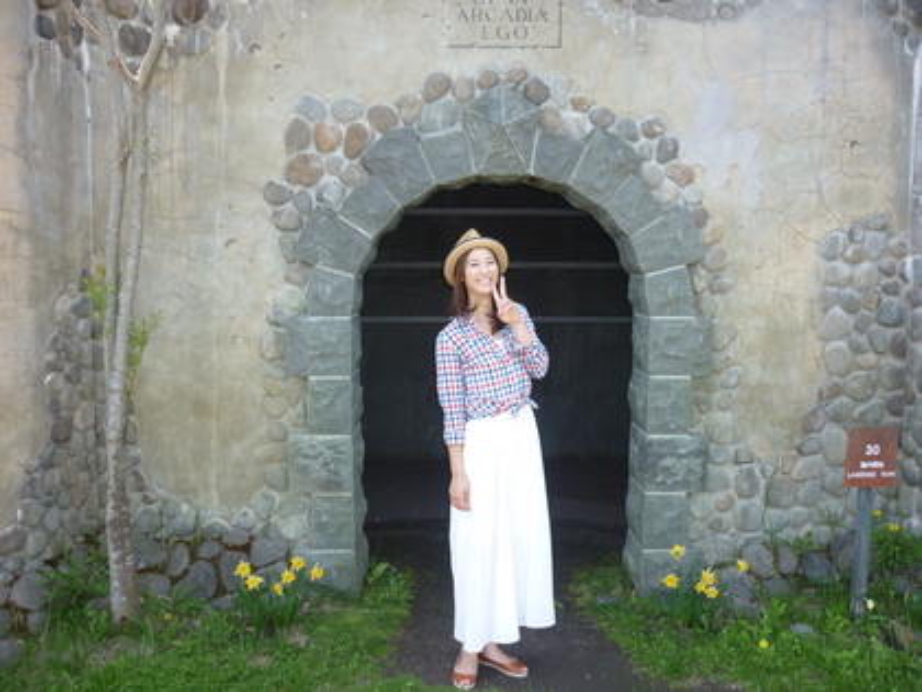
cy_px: 346
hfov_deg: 55.4
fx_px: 879
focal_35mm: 33
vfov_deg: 42.9
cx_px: 461
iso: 100
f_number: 2.8
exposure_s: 1/200
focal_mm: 5.5
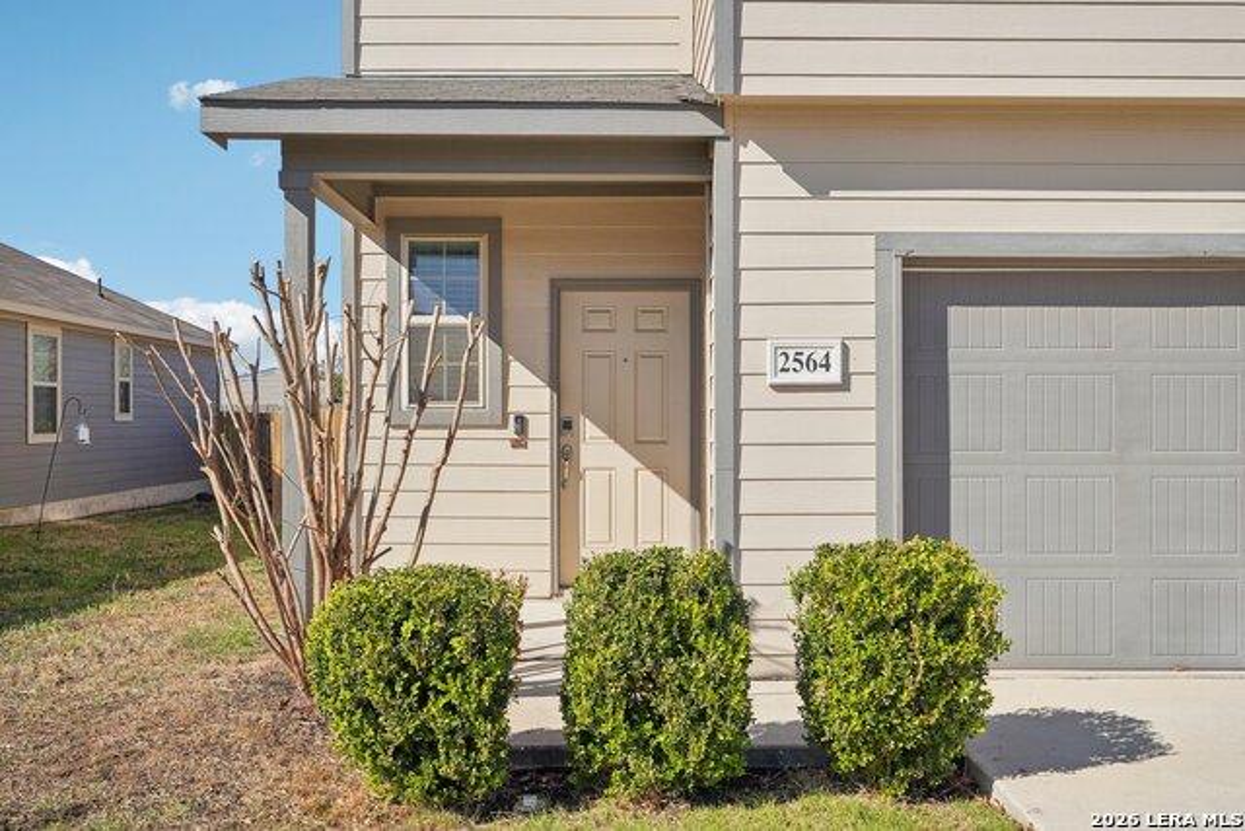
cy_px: 416
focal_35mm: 35
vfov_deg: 37.9
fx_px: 1211
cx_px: 622
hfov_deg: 54.4
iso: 100
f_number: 8
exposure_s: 1/500
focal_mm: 35
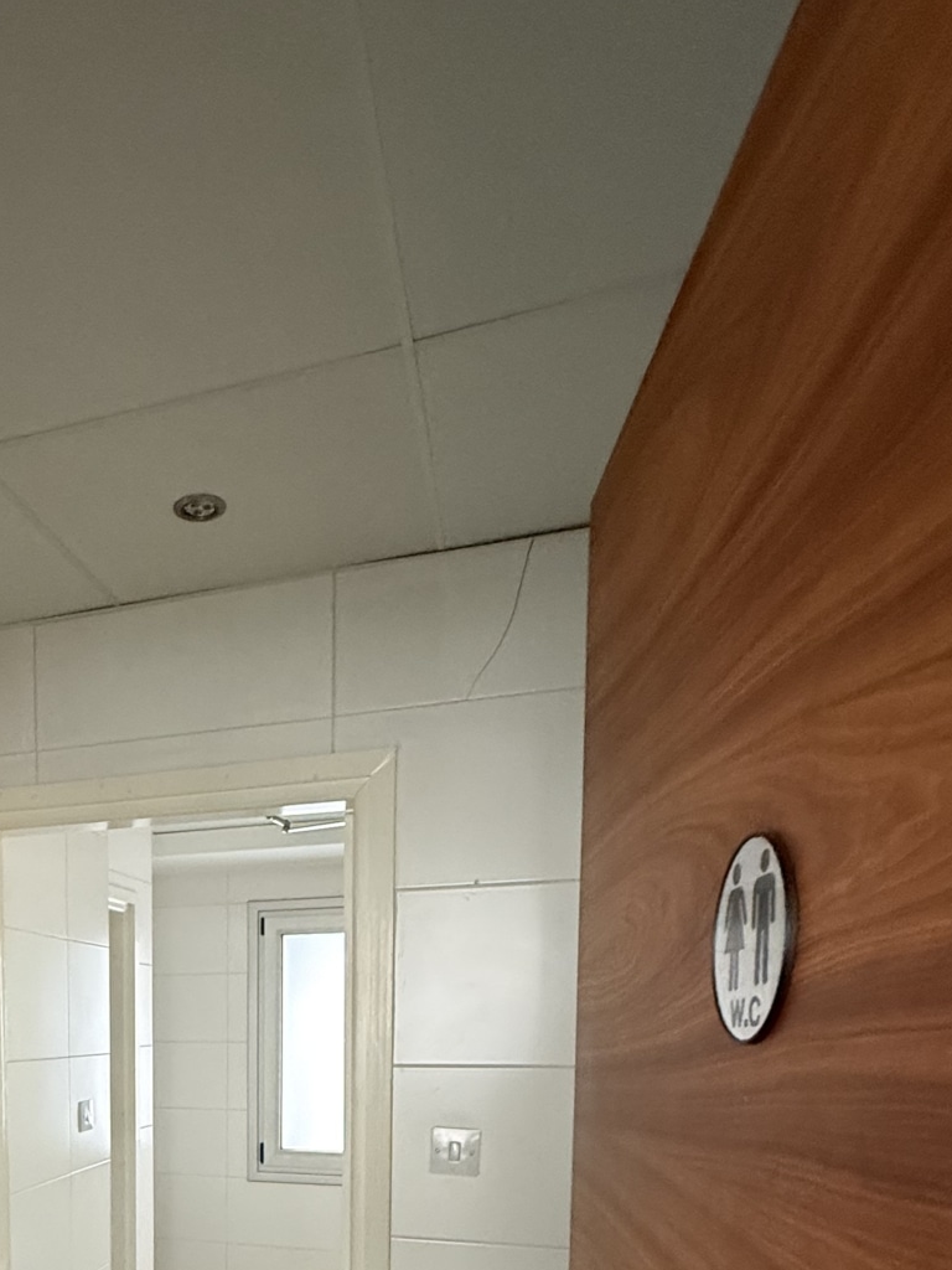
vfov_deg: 55.8
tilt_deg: -5.4
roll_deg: -0.2
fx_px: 1027
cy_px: 1120
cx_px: 138
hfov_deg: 46.1
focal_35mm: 28
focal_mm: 2.22
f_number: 2.2
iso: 640
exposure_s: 1/60
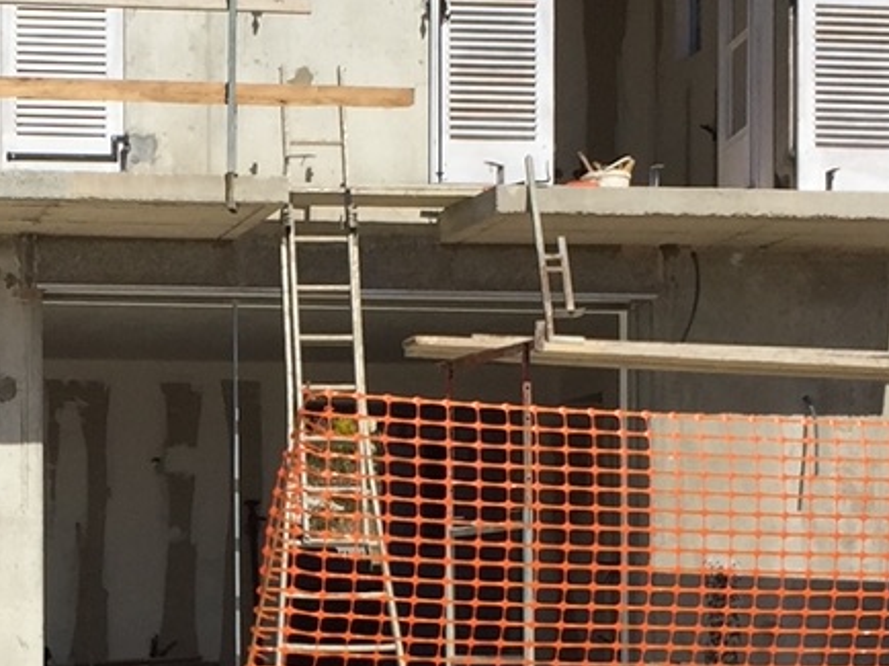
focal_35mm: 107
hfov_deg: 18.0
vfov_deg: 13.7
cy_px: 602
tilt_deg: +1.3
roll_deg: +0.0
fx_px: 2746
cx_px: 25
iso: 32
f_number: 2.2
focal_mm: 4.15
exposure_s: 1/3968
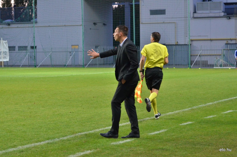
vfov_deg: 13.0
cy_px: 78
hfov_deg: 19.5
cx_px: 118
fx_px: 690
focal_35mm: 105
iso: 2500
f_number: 4.5
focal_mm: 70
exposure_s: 1/320
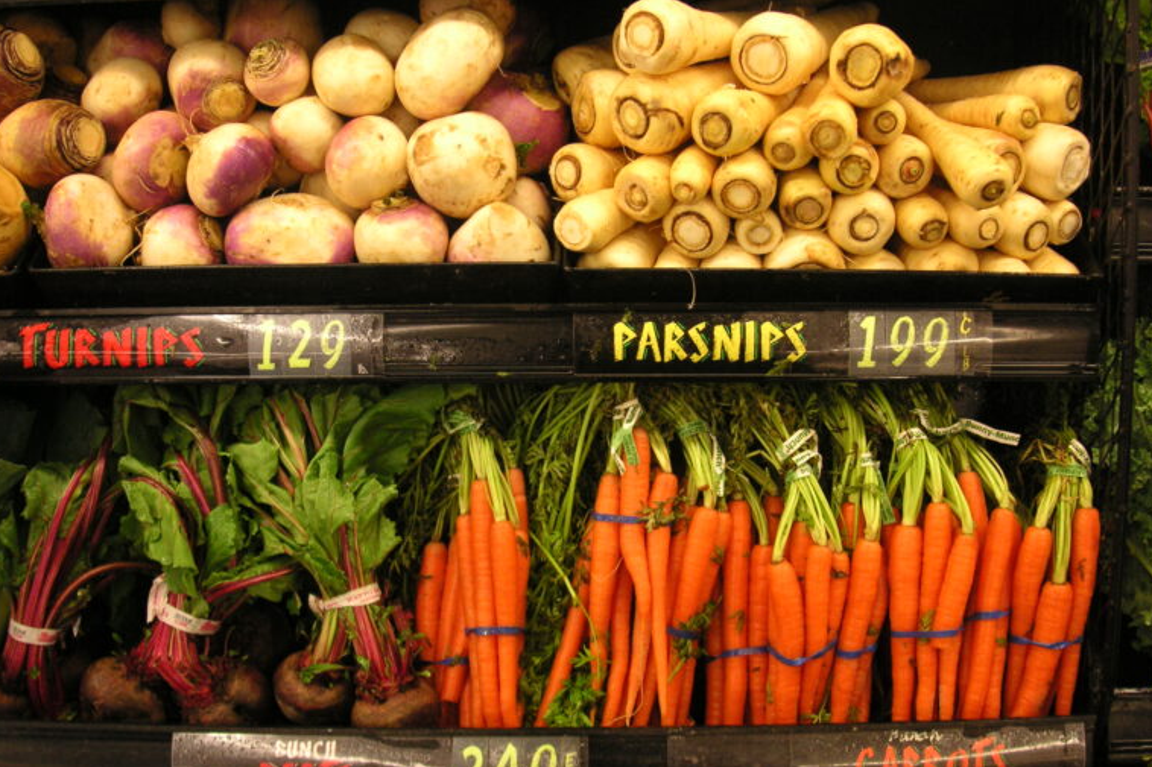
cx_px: 576
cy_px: 399
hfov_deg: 49.6
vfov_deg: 34.2
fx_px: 1248
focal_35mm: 39
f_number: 2.8
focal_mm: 6.1
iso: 100
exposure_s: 1/30
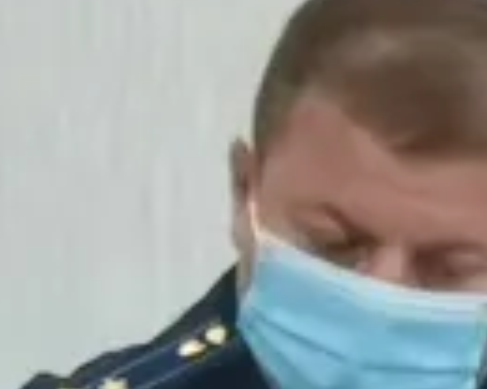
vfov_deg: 2.2
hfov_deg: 2.7
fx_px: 9974
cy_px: 50
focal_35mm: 692
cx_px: -1081
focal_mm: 4.75
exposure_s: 1/100
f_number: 1.8
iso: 160
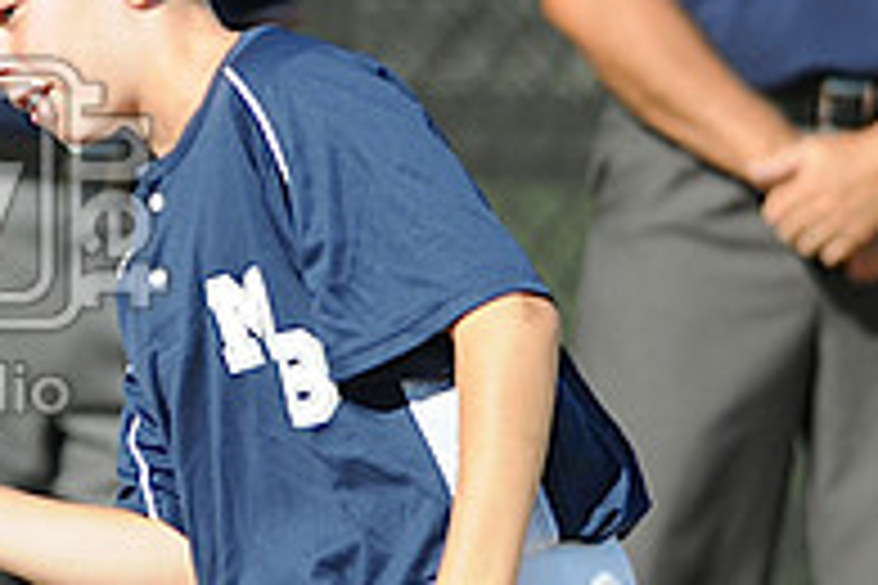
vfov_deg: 1.0
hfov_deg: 1.5
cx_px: -414
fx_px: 32679
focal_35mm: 1340
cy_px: 227
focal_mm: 300
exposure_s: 1/1250
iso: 200
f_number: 4
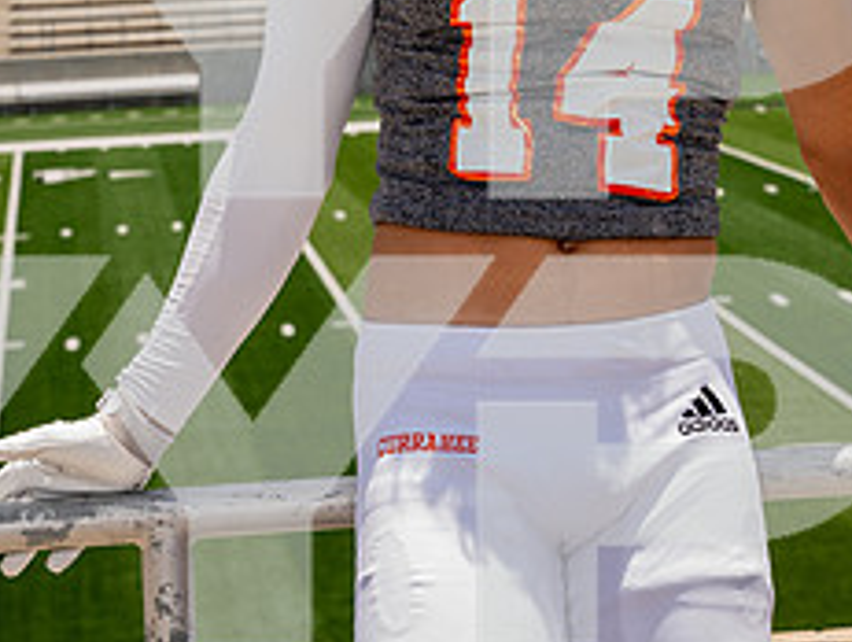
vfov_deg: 10.9
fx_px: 3328
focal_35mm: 135
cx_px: 417
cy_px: 6
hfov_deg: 14.6
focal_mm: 56
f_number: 7.1
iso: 100
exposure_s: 1/250
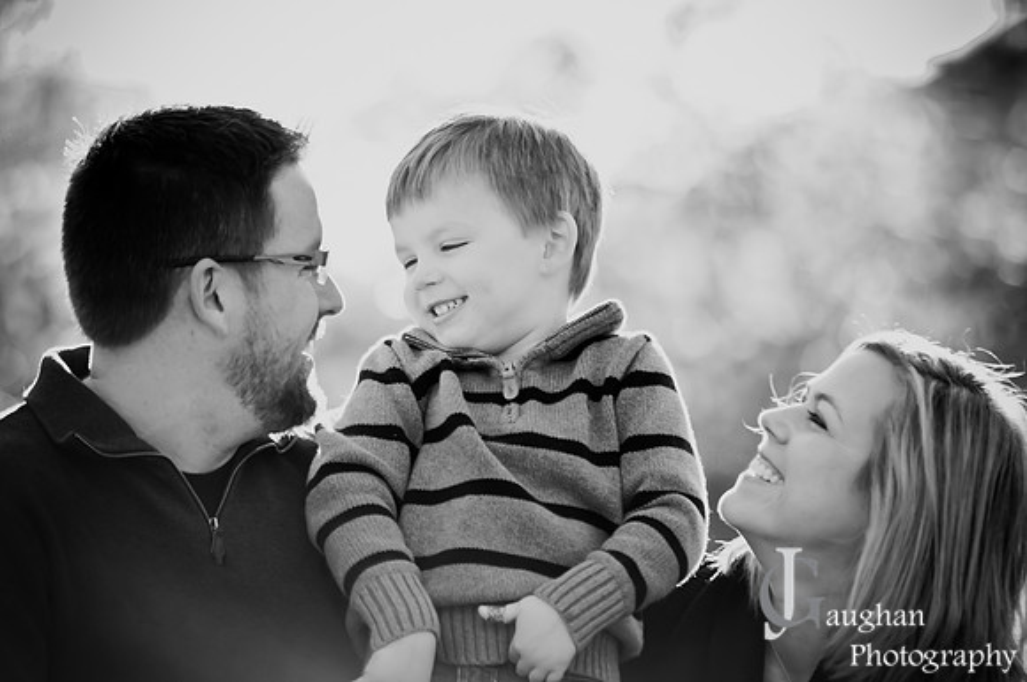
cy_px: 341
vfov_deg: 4.9
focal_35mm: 278
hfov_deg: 7.4
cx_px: 514
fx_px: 7905
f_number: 2.8
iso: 200
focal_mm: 185
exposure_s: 1/500
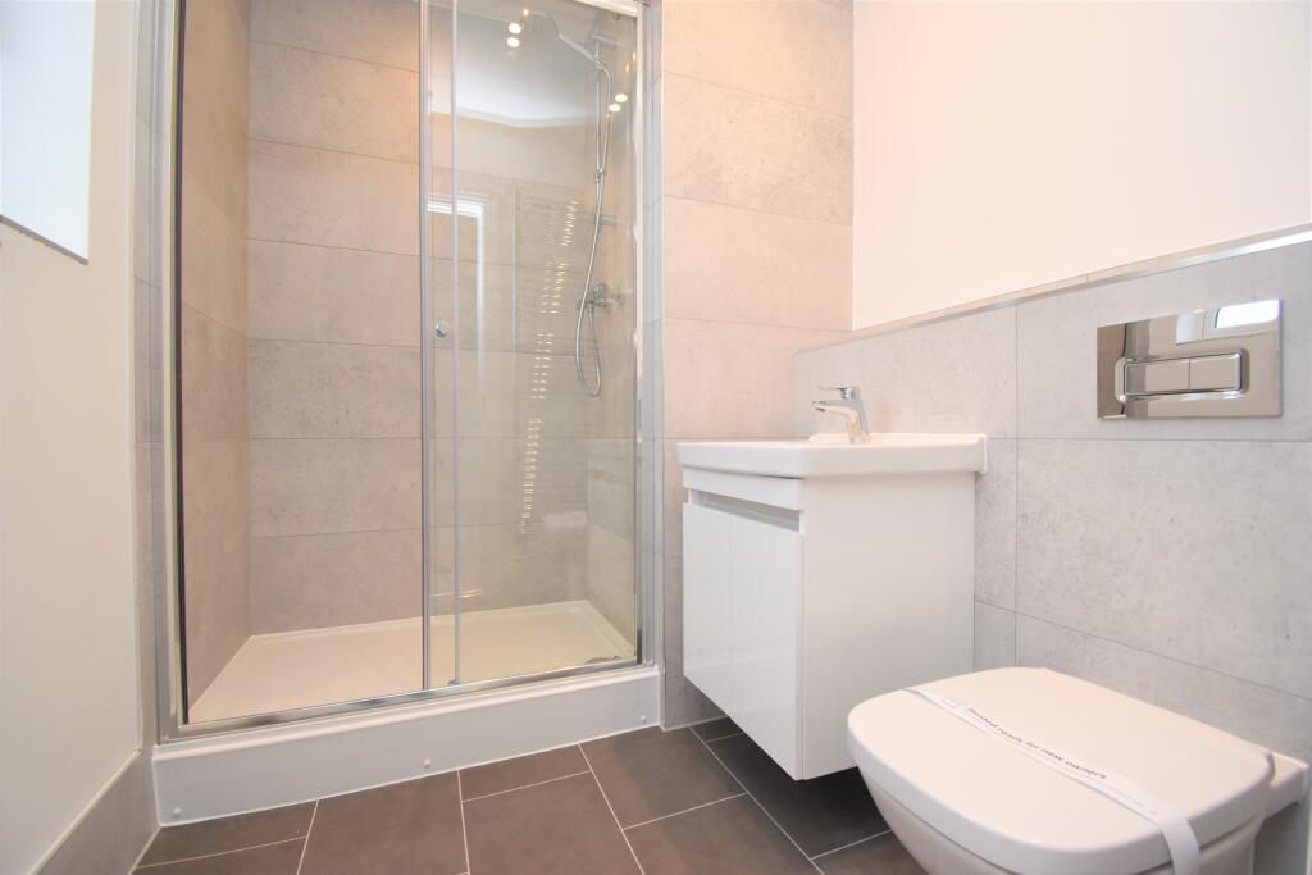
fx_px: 547
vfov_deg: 77.3
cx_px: 656
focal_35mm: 15
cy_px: 438
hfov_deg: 100.4
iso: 800
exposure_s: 1/125
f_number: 5.6
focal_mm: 10
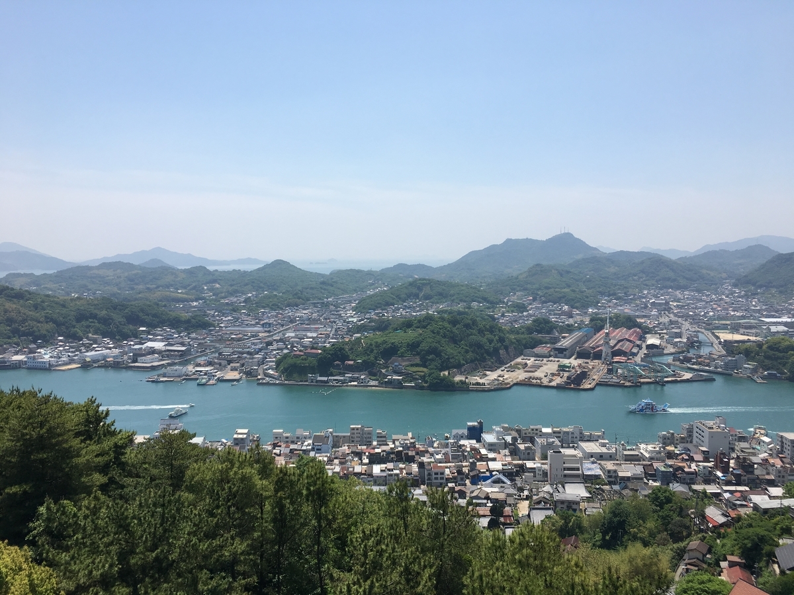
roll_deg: -0.1
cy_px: 298
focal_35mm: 29
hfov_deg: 61.7
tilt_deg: -3.6
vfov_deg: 48.2
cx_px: 397
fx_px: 665
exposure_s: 1/2024
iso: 25
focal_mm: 4.15
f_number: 2.2
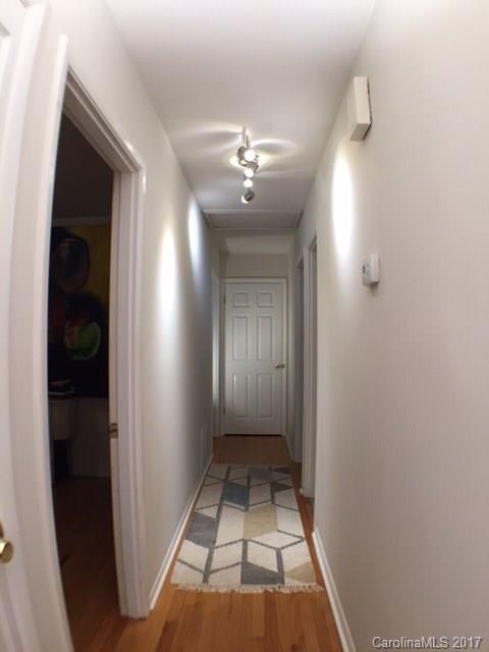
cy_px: 326
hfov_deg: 48.2
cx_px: 244
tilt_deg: +4.1
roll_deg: +0.9
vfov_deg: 61.7
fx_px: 546
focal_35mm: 29
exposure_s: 1/30
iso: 40
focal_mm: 4.15
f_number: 2.2
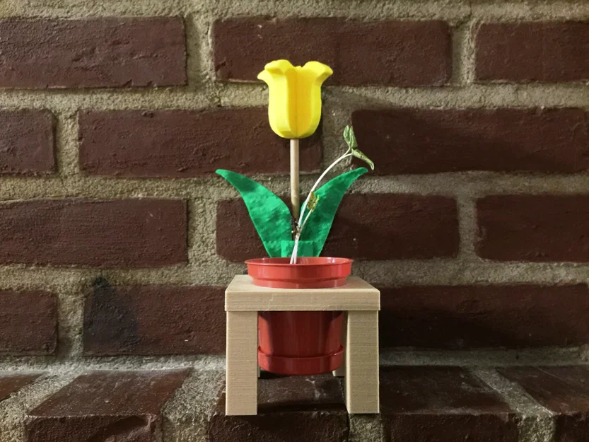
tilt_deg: +0.5
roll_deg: +0.0
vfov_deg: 48.2
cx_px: 294
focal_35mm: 29
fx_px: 494
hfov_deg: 61.7
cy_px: 221
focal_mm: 4.15
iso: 125
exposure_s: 1/4
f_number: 2.2
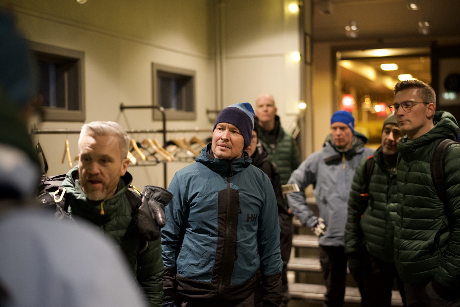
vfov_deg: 27.0
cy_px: 154
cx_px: 230
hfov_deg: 39.6
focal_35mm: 50
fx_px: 639
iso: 1600
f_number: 1.6
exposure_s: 1/60
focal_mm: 50
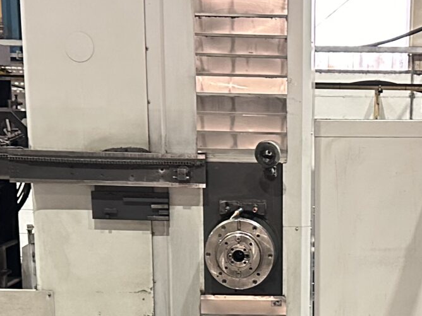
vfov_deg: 15.3
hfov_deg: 21.1
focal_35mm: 92
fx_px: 1122
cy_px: 407
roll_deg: -1.2
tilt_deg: -14.5
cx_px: 339
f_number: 1.78
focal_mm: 6.86
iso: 800
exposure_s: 1/50
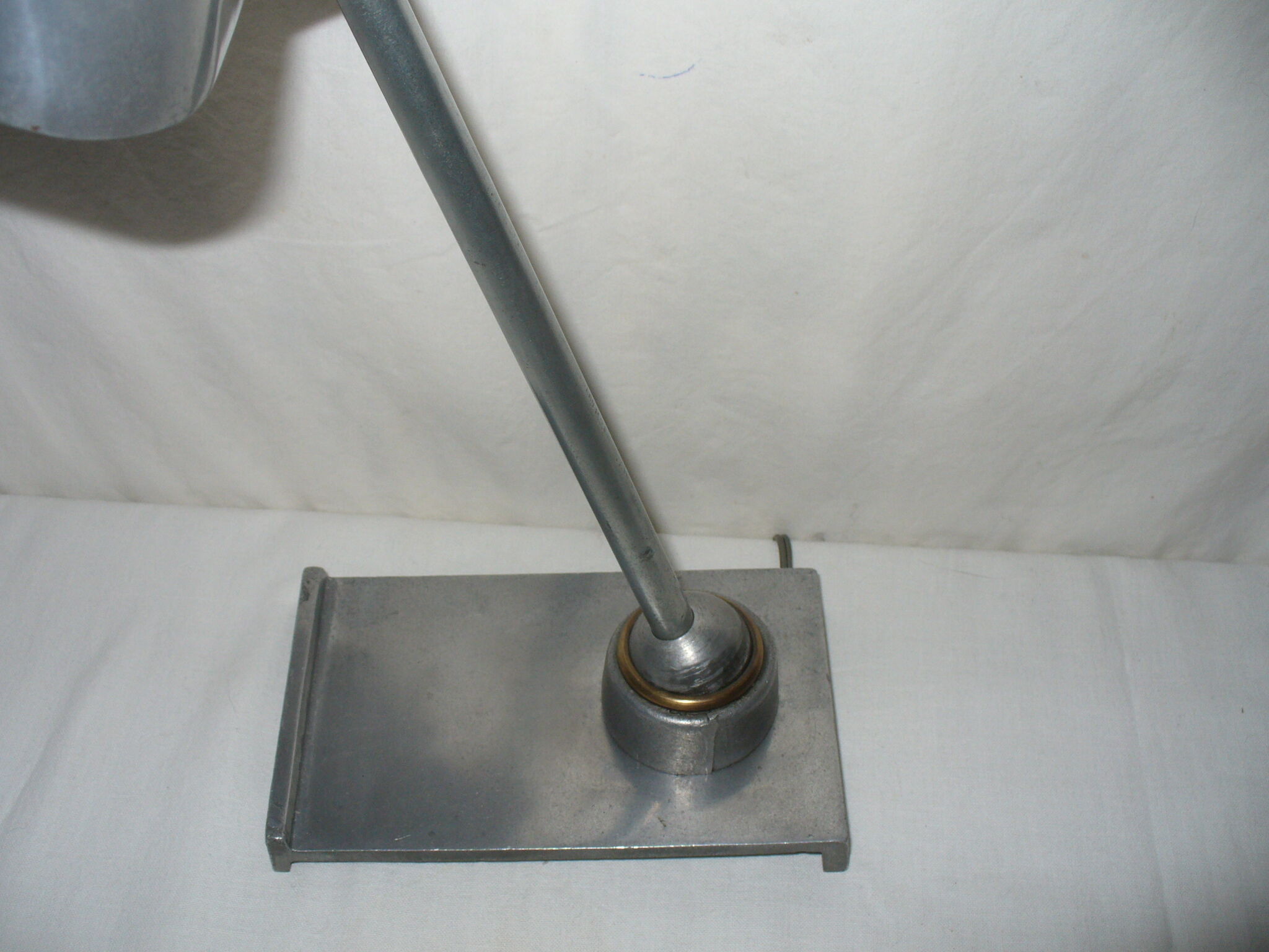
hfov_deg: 50.1
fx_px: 1356
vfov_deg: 38.7
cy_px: 476
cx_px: 634
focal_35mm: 37
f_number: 2.8
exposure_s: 1/30
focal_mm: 6.1
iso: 100
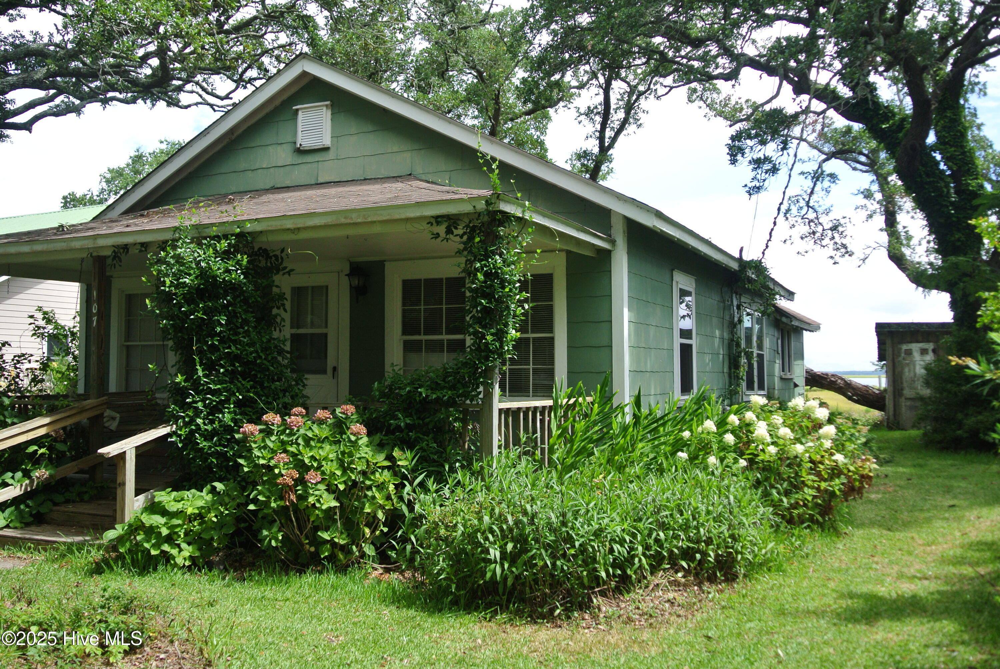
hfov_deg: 54.4
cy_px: 334
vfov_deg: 37.9
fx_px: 973
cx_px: 500
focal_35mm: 35
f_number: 4.5
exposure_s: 1/400
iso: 100
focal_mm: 13.1
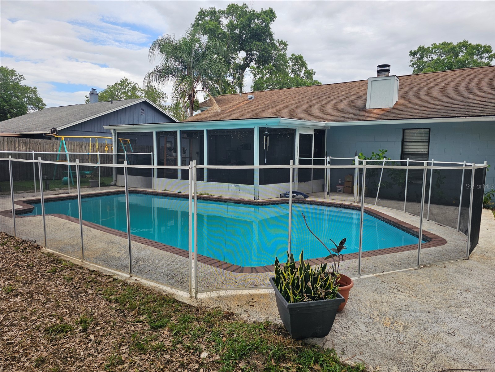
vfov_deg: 58.9
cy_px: 186
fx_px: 329
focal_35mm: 23
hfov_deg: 73.9
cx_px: 248
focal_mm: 6.3
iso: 10
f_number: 1.7
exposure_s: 1/523
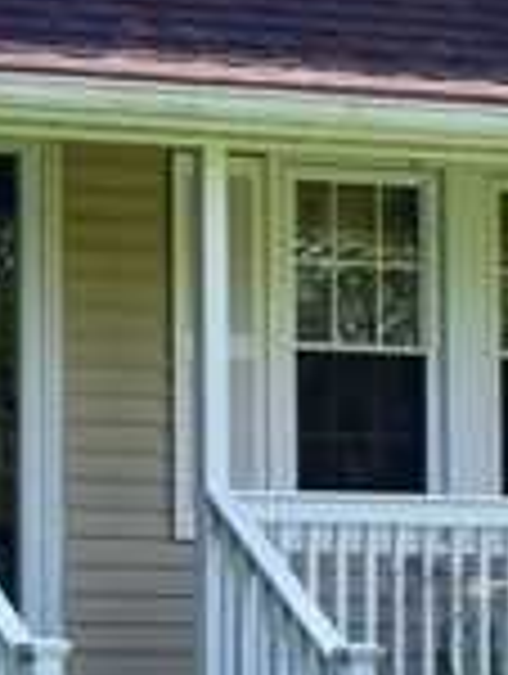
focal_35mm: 355
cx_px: 9
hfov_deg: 4.2
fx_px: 6927
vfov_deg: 5.6
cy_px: 333
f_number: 9
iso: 400
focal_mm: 34
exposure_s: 1/160
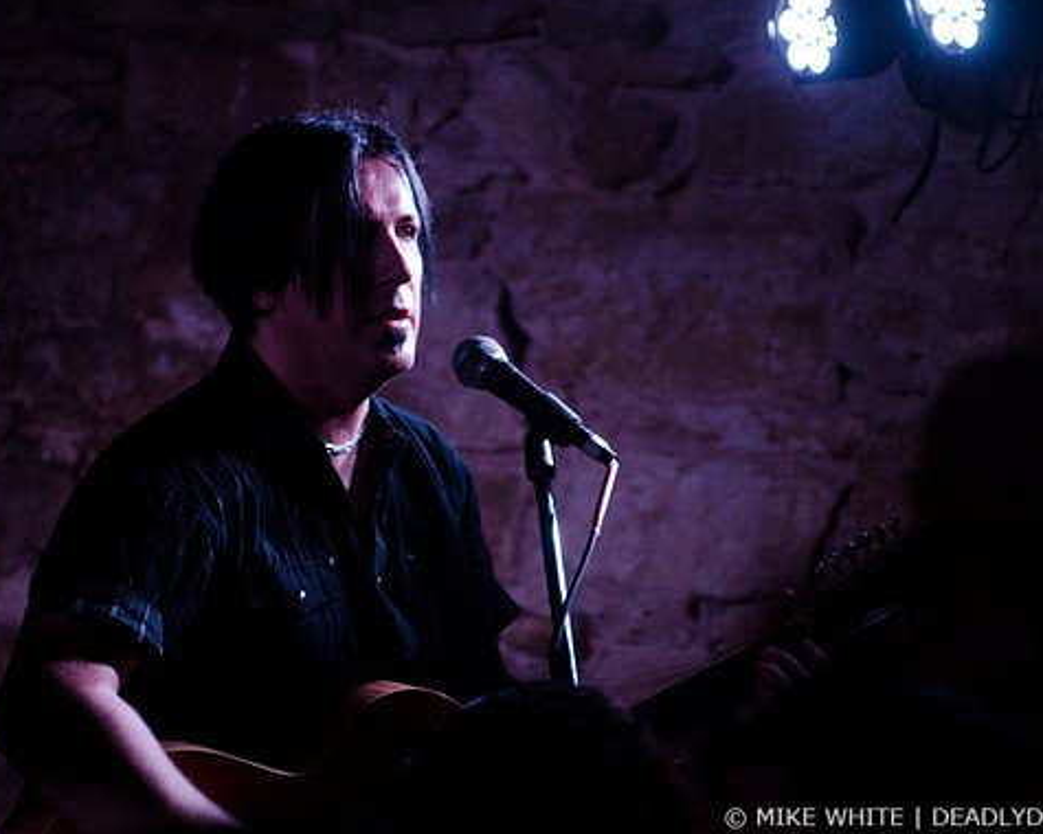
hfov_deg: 16.0
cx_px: 573
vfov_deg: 12.9
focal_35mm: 120
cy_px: 415
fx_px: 3704
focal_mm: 70
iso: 2000
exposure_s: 1/60
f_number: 2.8
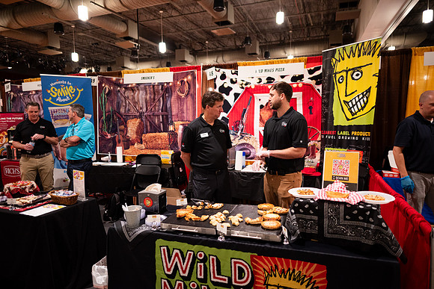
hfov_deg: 73.7
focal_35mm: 24
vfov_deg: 53.2
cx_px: 217
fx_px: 289
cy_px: 144
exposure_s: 1/200
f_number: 1.8
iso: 1250
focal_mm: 24
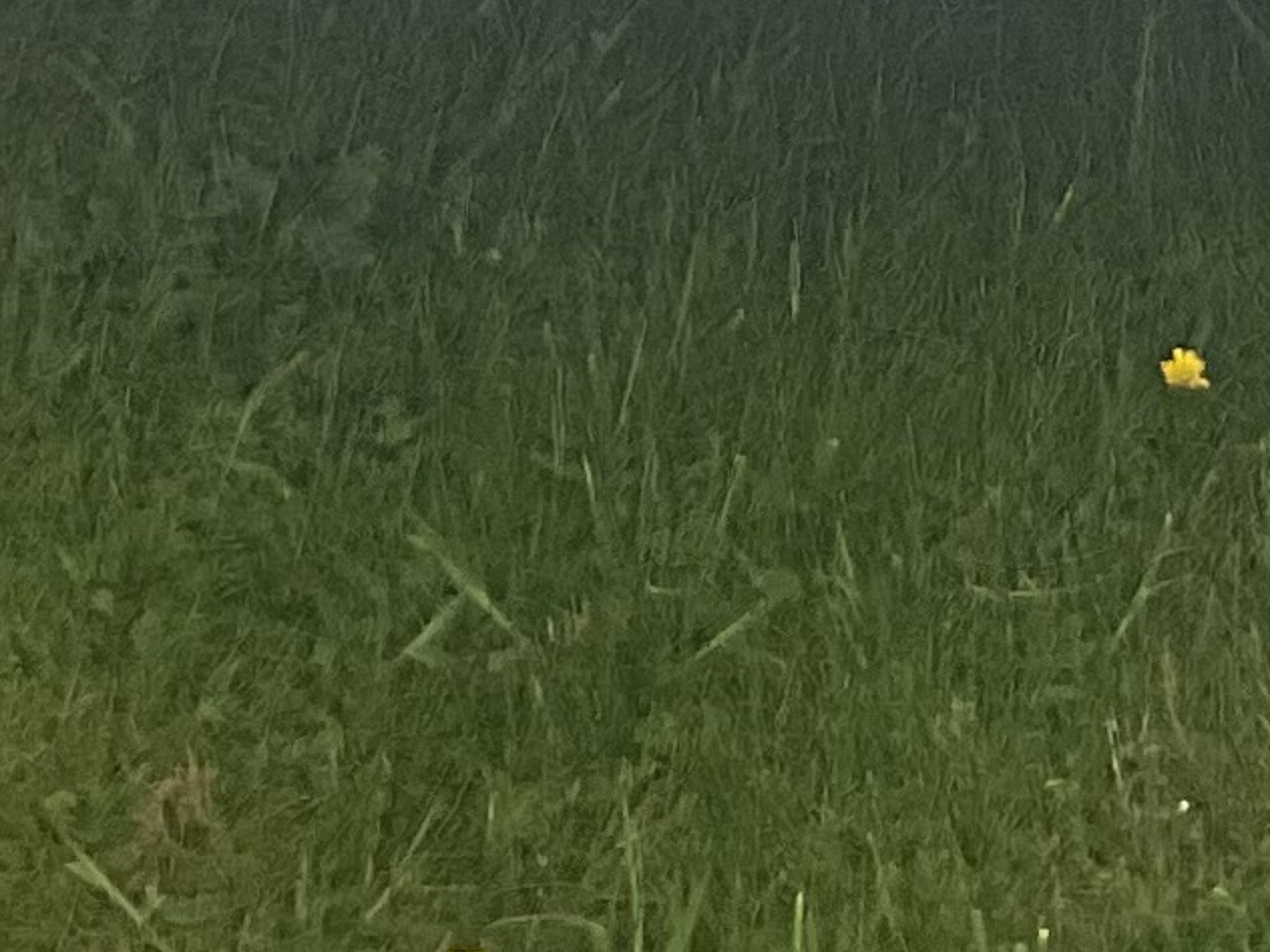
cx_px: 1218
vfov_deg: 7.1
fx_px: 6787
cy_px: -2020
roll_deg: -1.7
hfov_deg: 10.6
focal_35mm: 185
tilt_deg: -15.1
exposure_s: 1/683
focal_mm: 3
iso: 16
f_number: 1.8
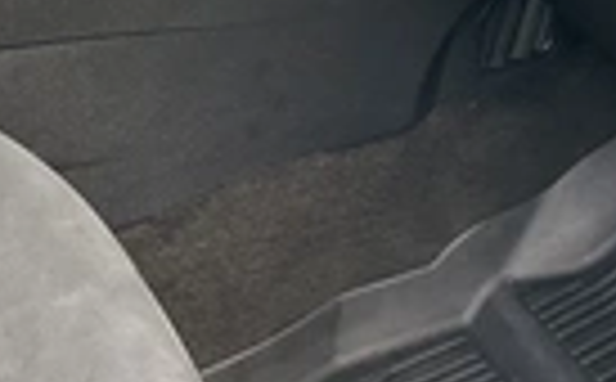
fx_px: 1508
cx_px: 576
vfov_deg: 13.5
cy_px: -202
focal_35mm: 90
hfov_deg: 22.4
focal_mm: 3
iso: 64
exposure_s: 1/122
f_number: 1.8
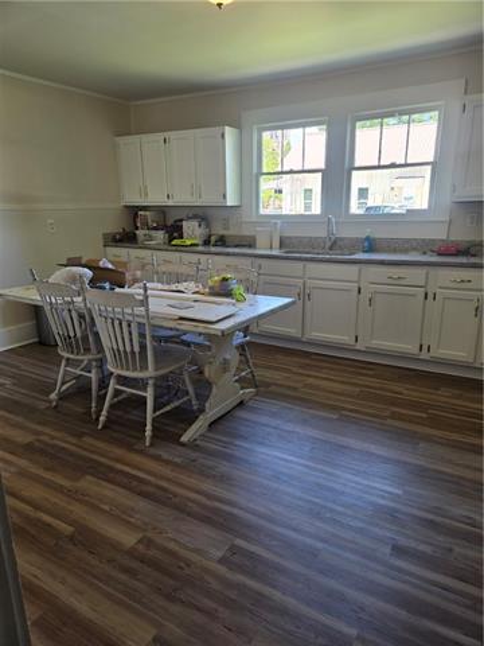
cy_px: 323
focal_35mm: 23
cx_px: 242
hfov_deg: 58.9
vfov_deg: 73.9
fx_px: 429
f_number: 1.8
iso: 50
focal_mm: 5.4
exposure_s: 1/120
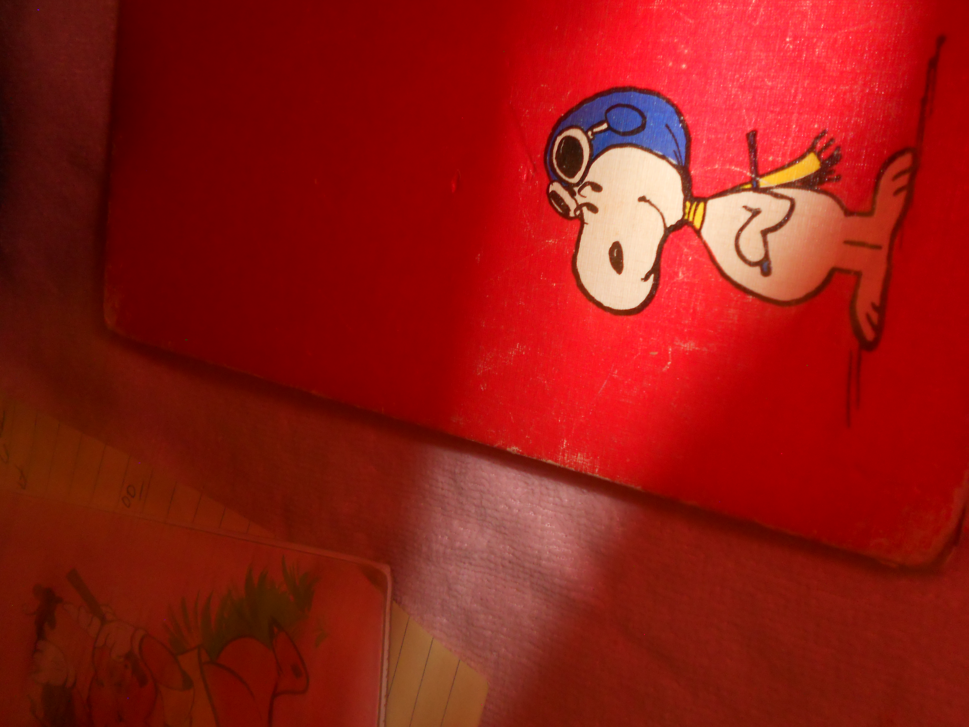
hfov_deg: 56.8
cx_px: 484
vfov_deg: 44.2
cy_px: 364
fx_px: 896
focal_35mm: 32
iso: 200
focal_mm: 5.8
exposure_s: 1/25
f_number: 8.8
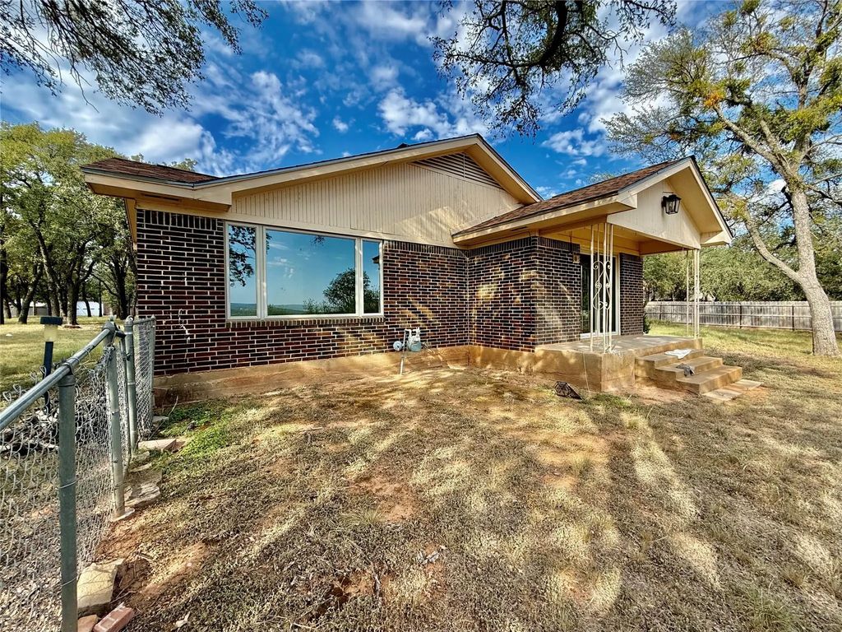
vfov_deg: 85.7
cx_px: 421
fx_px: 341
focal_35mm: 14
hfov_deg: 102.1
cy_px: 316
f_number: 2.2
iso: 64
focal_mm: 2.22
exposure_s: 1/522
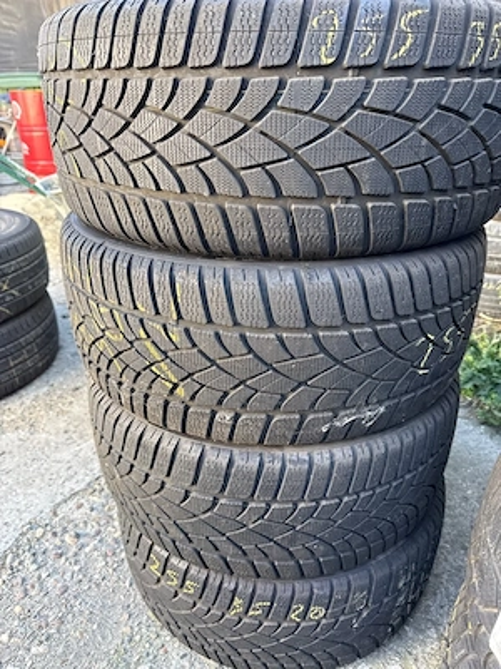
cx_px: 250
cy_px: 334
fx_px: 463
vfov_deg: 71.6
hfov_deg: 56.8
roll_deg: +1.4
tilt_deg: -28.4
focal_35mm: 24
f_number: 1.78
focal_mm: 6.76
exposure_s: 1/121
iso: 160
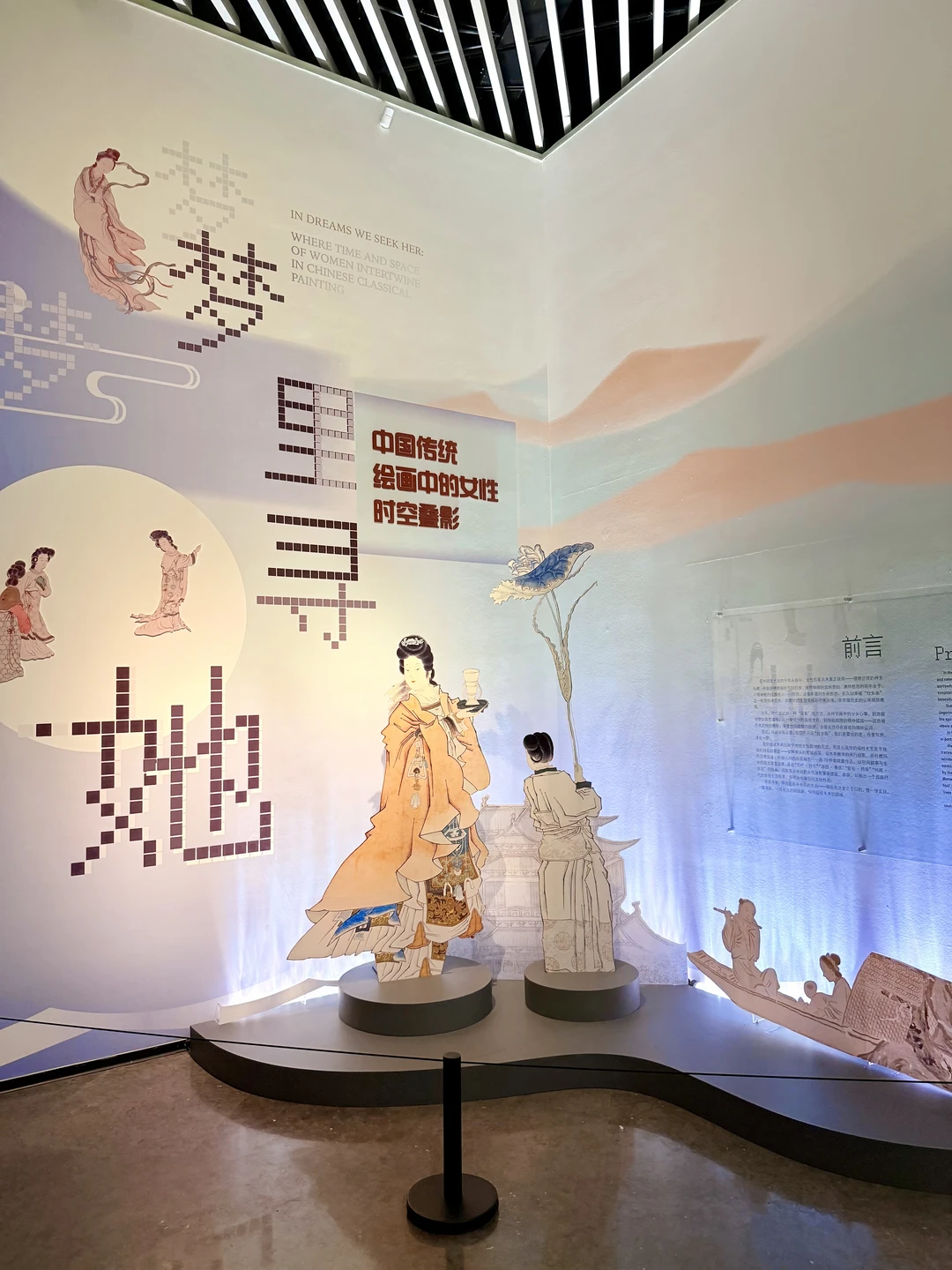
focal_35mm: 24
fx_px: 880
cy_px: 635
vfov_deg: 71.6
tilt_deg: +3.9
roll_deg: +0.9
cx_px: 476
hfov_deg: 56.8
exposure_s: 1/118
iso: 160
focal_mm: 6.76
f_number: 1.78
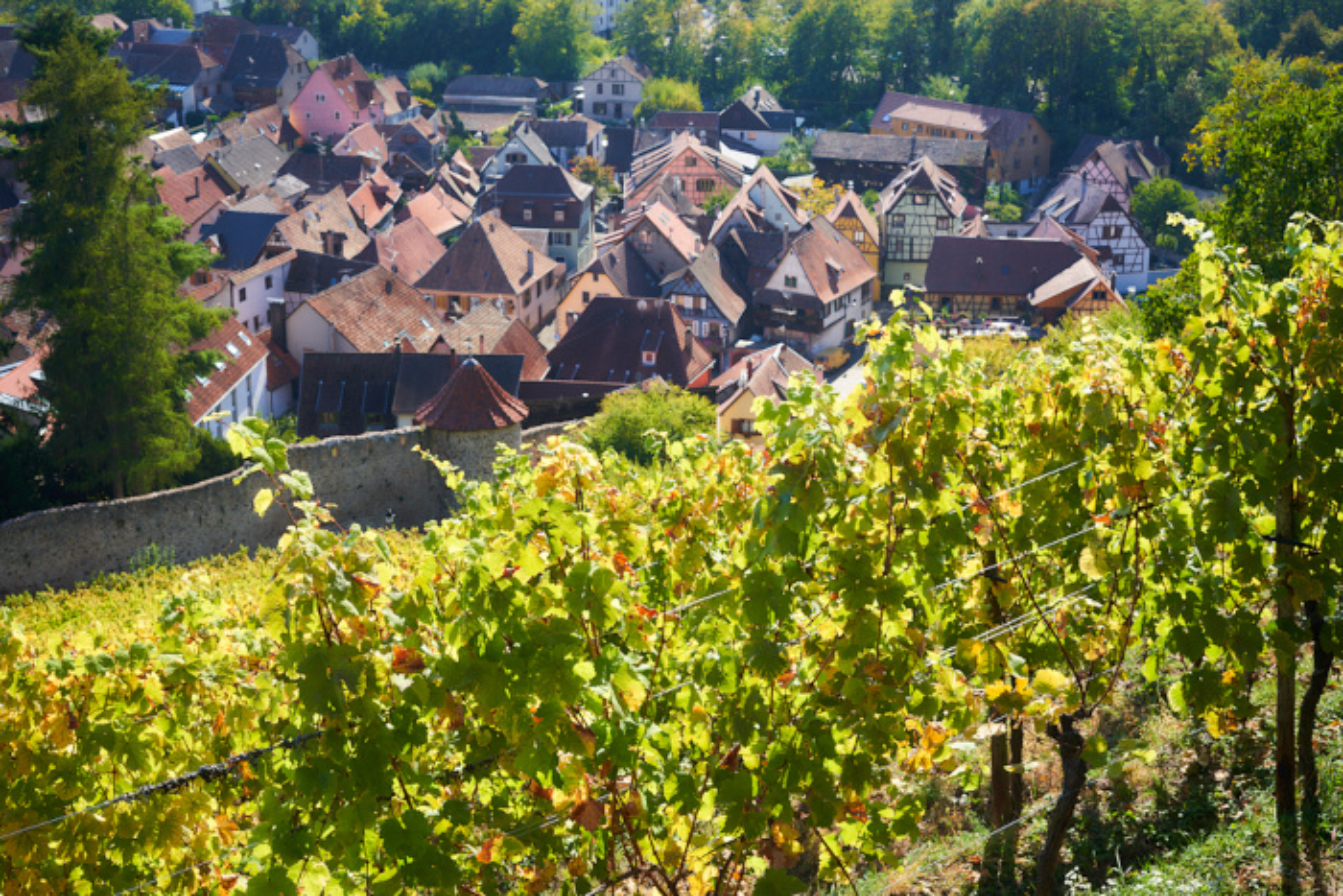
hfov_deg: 39.6
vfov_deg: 27.0
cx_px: 672
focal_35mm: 50
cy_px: 448
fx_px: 1866
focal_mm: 50
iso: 200
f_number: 11
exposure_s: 1/30
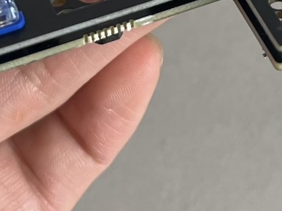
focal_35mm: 125
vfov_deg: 11.1
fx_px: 1018
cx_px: 270
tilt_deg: -68.3
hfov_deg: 15.5
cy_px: -160
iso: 40
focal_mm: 5.1
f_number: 1.6
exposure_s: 1/120
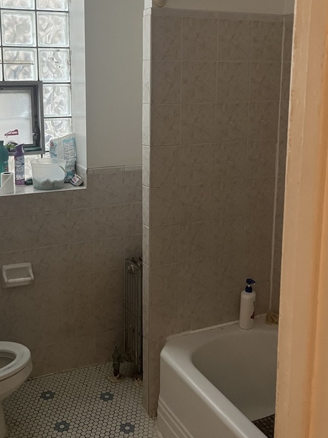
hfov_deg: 36.5
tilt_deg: -9.4
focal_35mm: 39
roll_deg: +1.4
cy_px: 169
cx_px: 114
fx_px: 493
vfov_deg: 47.5
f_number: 1.6
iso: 400
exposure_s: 1/60
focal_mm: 5.1
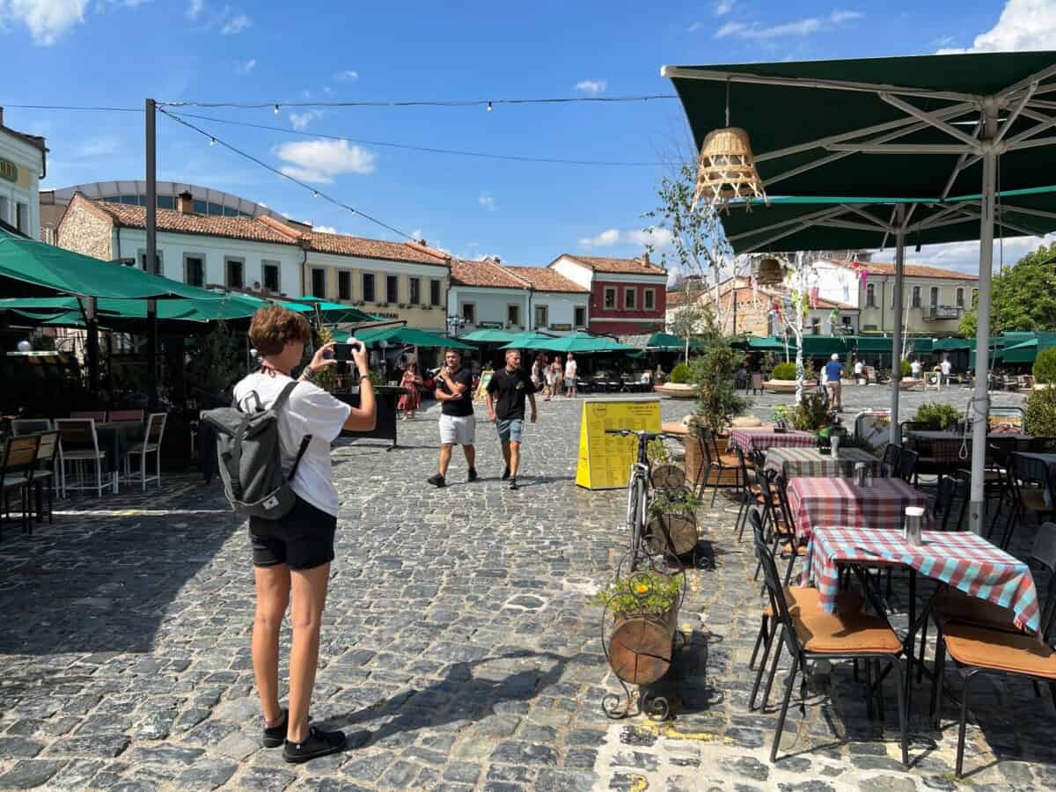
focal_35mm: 26
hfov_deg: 67.3
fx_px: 793
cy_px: 396
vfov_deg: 53.1
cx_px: 528
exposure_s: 1/4115
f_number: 1.5
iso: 50
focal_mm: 5.7
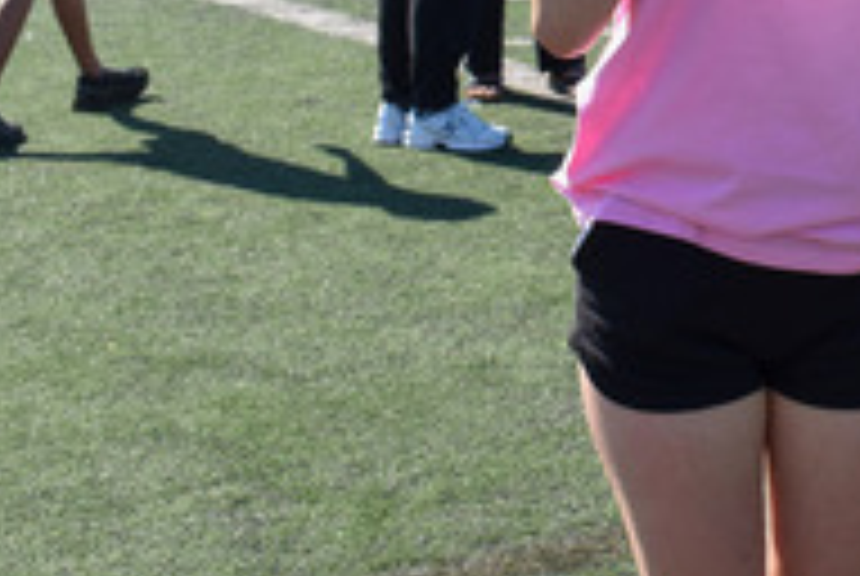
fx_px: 2834
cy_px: -101
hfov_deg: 16.4
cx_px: 1072
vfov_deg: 11.4
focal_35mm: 118
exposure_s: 1/250
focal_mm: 27
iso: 200
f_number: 8
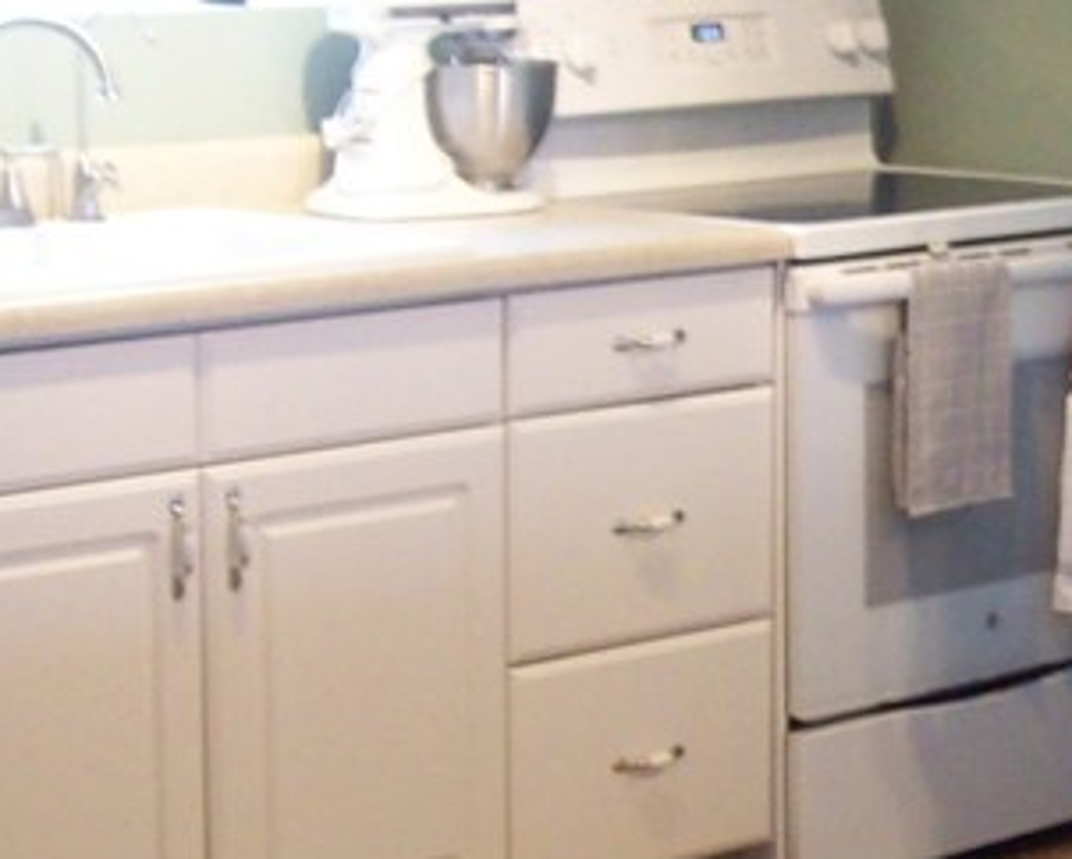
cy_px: 435
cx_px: 948
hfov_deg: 16.0
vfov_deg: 13.0
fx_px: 3778
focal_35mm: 119
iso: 160
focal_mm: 6
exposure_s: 1/21.1
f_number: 2.7
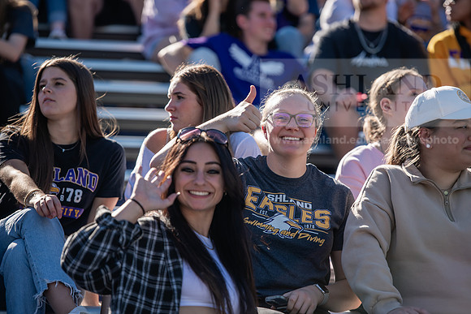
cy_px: 157
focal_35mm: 175
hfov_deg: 11.7
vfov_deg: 7.9
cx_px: 236
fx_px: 2290
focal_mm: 175
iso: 50
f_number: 3.5
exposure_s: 1/400
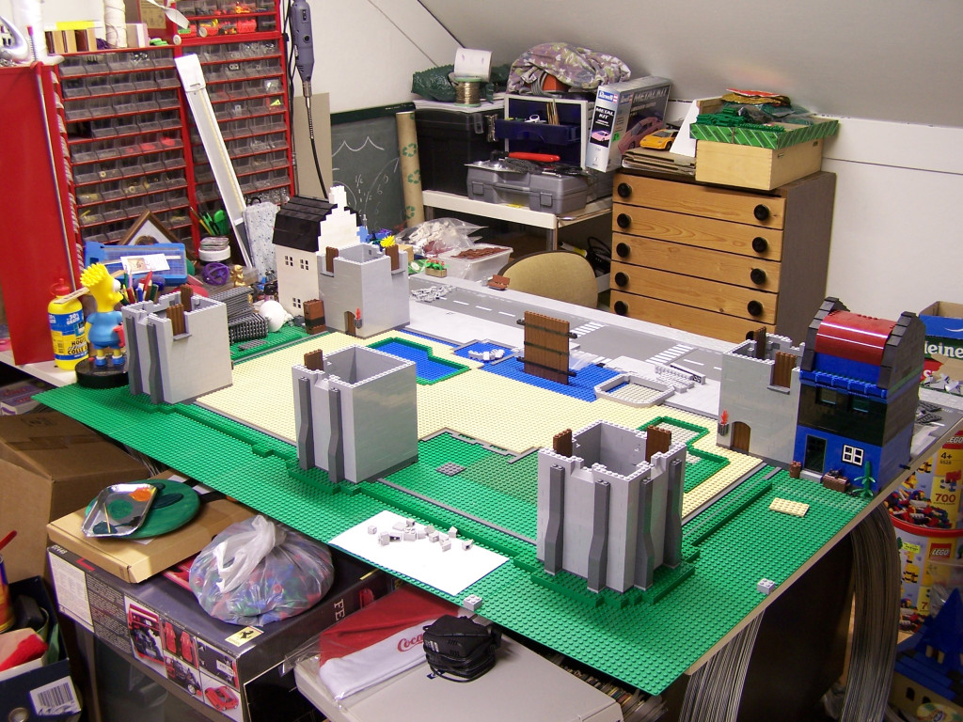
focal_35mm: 38
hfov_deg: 49.0
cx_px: 482
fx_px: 1057
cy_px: 361
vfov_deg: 37.7
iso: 80
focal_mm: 6.3
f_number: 2.8
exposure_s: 1/4
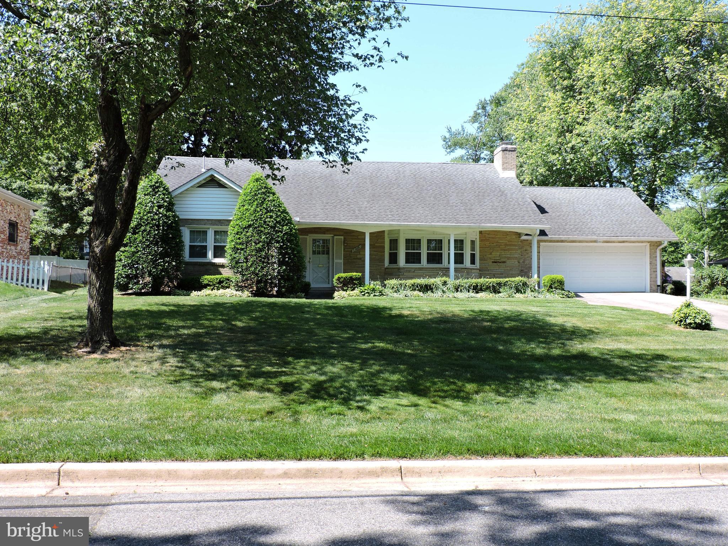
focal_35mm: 33
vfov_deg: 42.9
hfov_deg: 55.4
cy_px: 273
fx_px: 694
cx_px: 364
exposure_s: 1/400
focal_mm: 5.9
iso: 100
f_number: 3.2
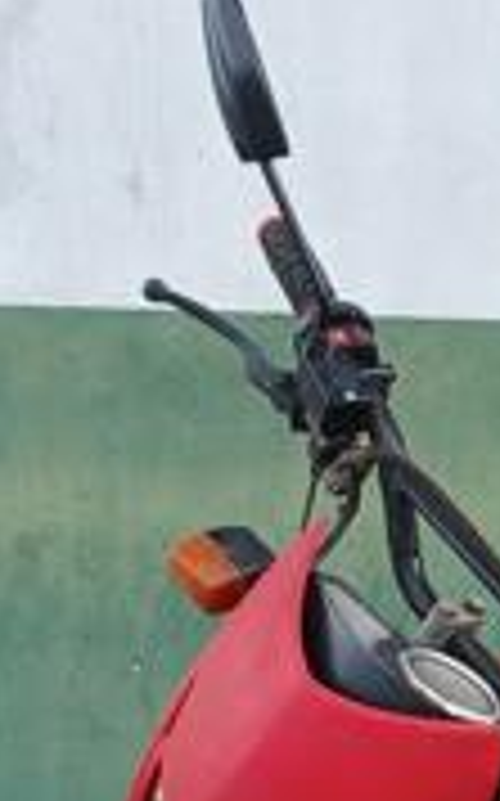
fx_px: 2162
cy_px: 778
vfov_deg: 20.4
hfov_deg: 12.5
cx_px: 775
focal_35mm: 99
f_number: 1.8
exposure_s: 1/120
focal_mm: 3.98
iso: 25
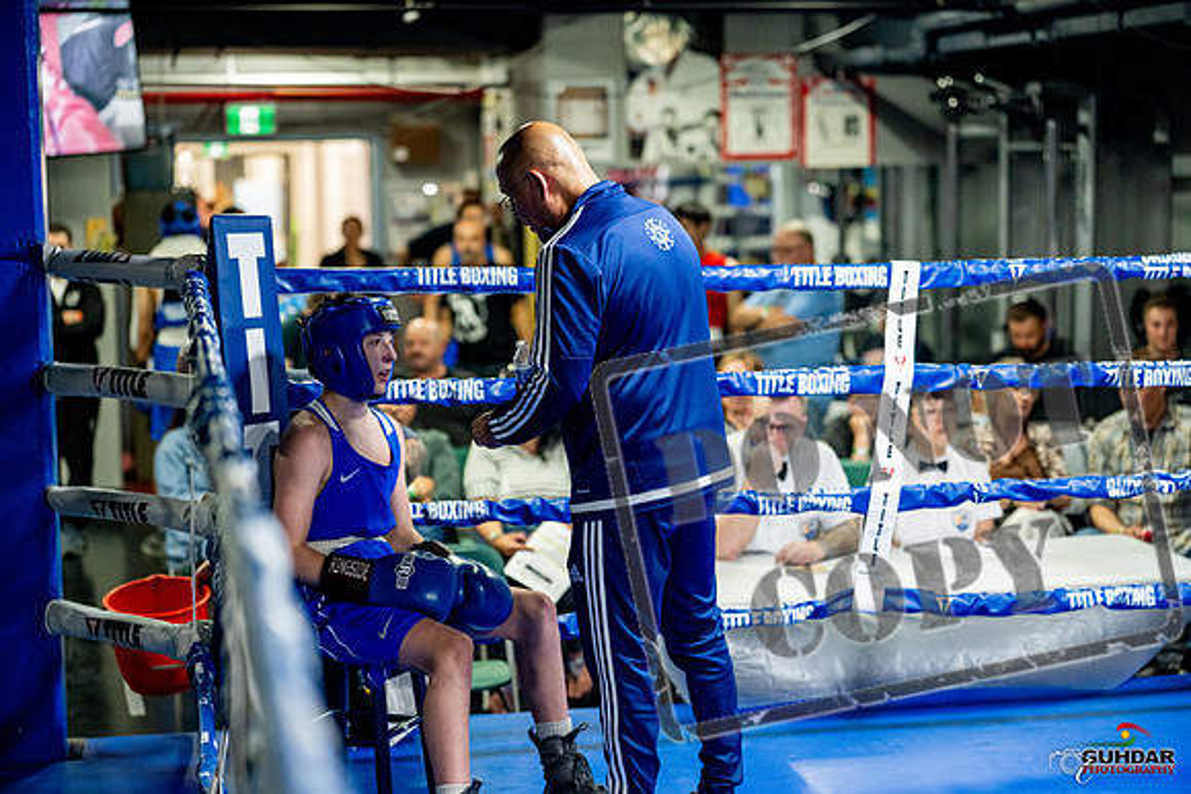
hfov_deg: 29.6
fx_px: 2250
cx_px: 596
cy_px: 397
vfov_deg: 20.0
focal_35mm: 68
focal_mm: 68
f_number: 2
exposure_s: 1/1000
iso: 4000
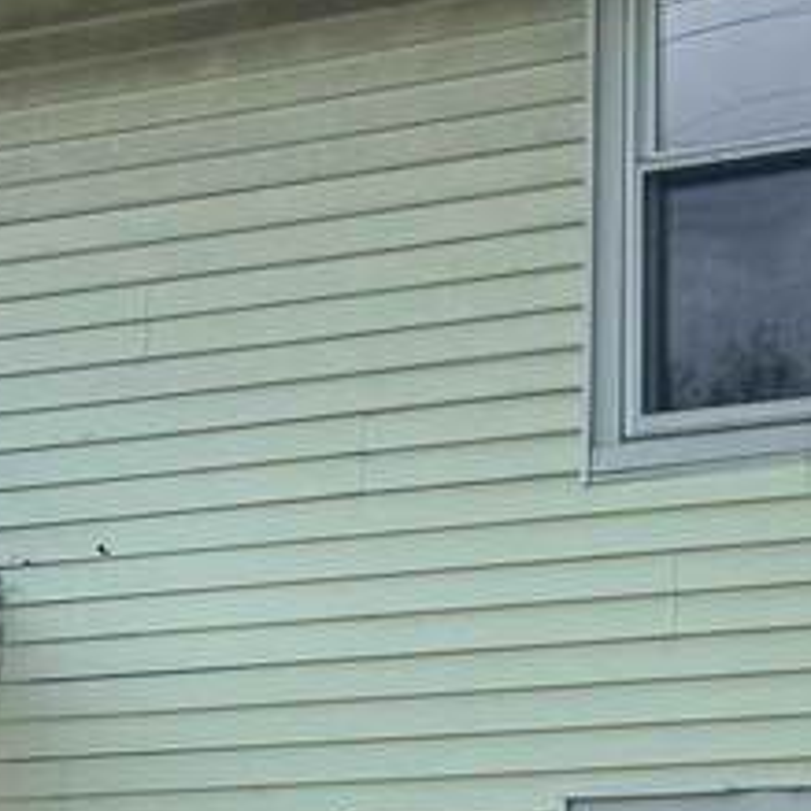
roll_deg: -0.7
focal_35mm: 124
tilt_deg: +8.7
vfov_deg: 13.9
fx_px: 3287
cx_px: 474
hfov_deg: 14.1
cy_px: 733
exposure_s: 1/2604
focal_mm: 6.76
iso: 80
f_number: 1.78
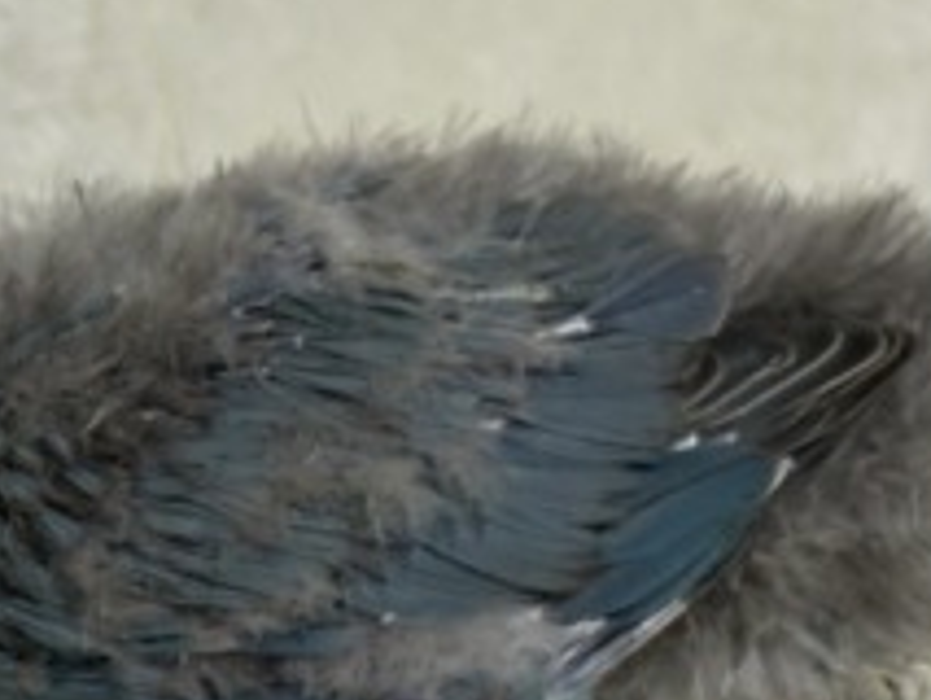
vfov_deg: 9.5
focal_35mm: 156
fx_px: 4198
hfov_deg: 12.5
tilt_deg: -20.2
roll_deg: -1.5
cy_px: 529
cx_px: 17
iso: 125
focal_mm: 5.96
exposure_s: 1/33
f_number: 1.6
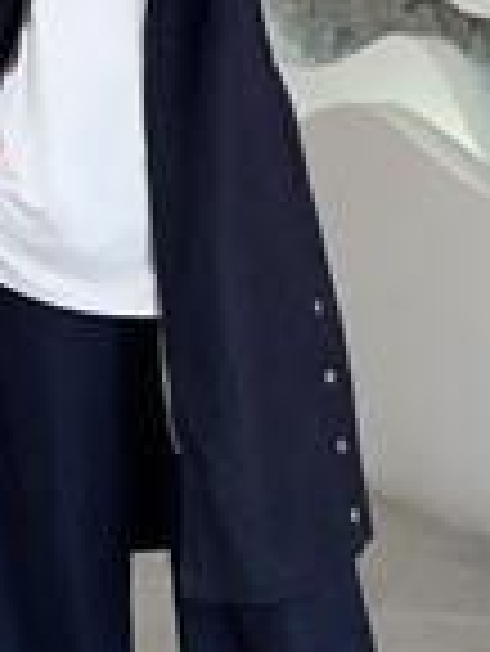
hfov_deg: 10.8
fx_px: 2582
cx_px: 148
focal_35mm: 137
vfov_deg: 14.2
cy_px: 52
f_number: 1.78
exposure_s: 1/193
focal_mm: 6.76
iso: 64
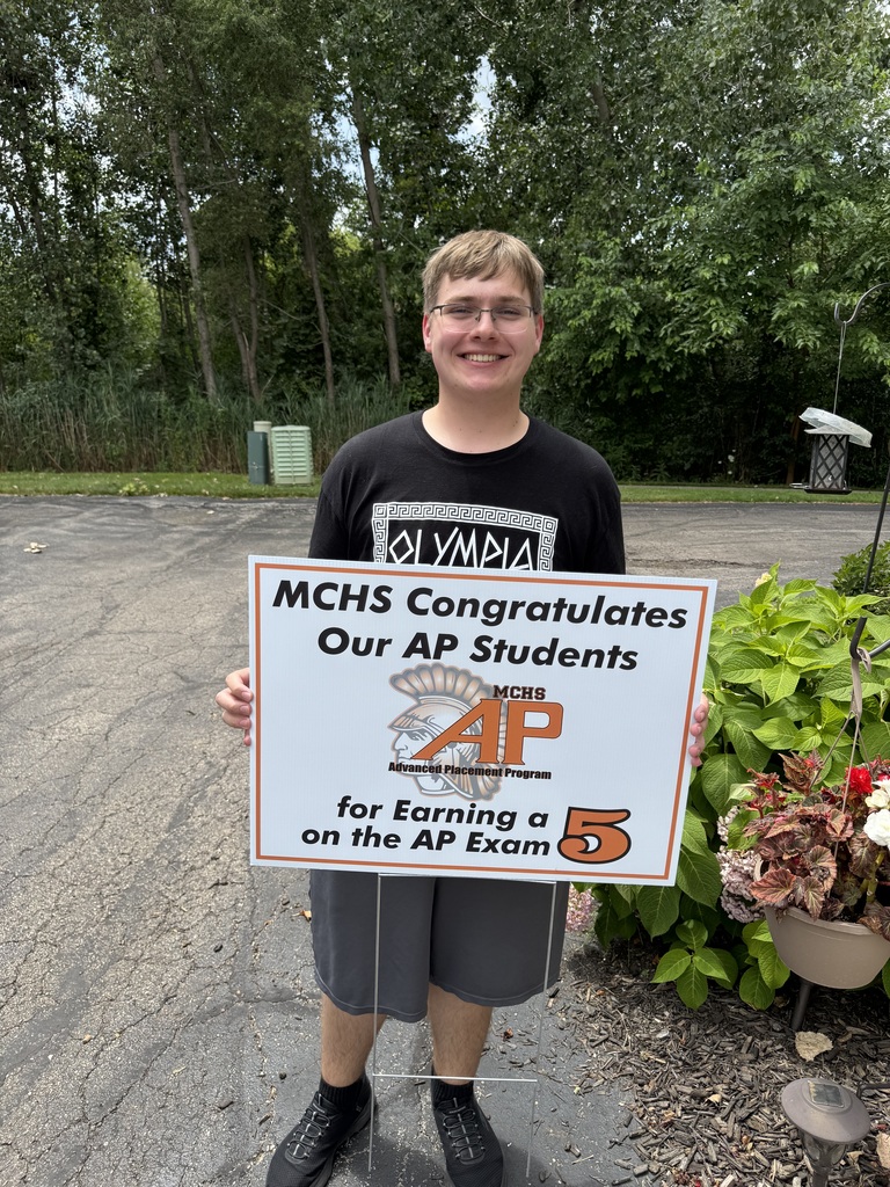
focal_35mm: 24
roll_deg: -2.4
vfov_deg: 71.6
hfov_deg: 56.8
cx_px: 445
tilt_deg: -15.6
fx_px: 823
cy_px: 594
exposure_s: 1/1980
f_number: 1.78
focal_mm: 6.76
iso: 80
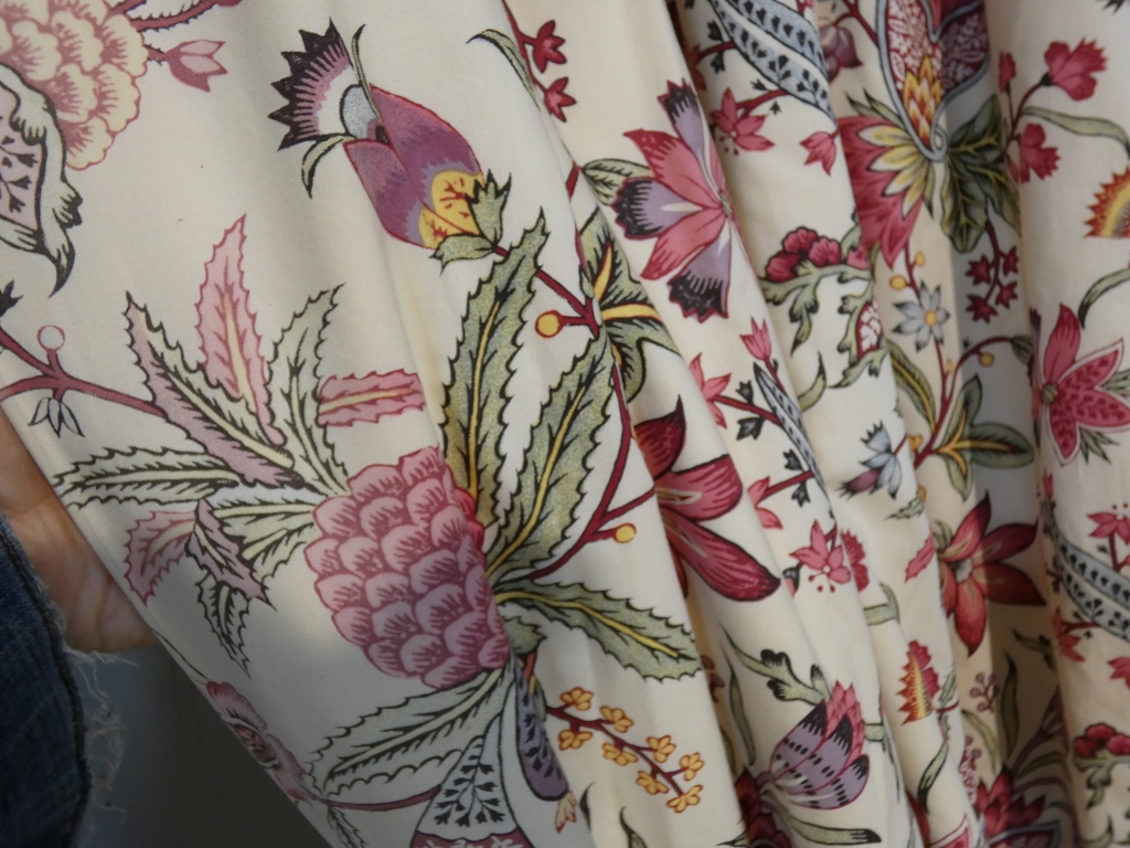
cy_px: 424
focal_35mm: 35
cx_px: 565
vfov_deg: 40.7
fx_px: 1143
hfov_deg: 52.6
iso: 320
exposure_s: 1/80
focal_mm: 6.2
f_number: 3.4
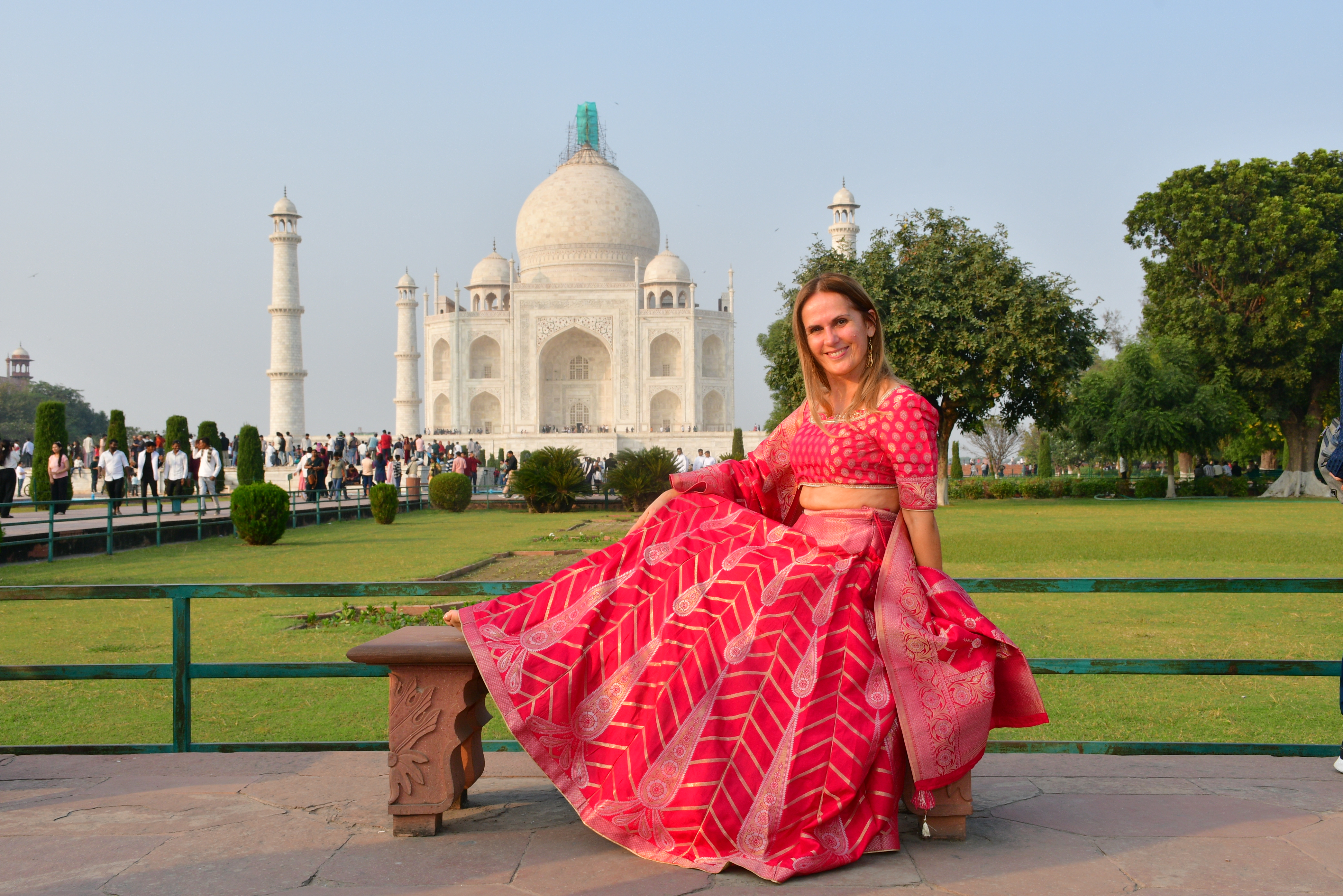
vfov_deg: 34.2
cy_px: 448
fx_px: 1455
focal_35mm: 39
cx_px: 672
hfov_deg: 49.6
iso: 200
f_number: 10
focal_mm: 26
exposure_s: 1/200
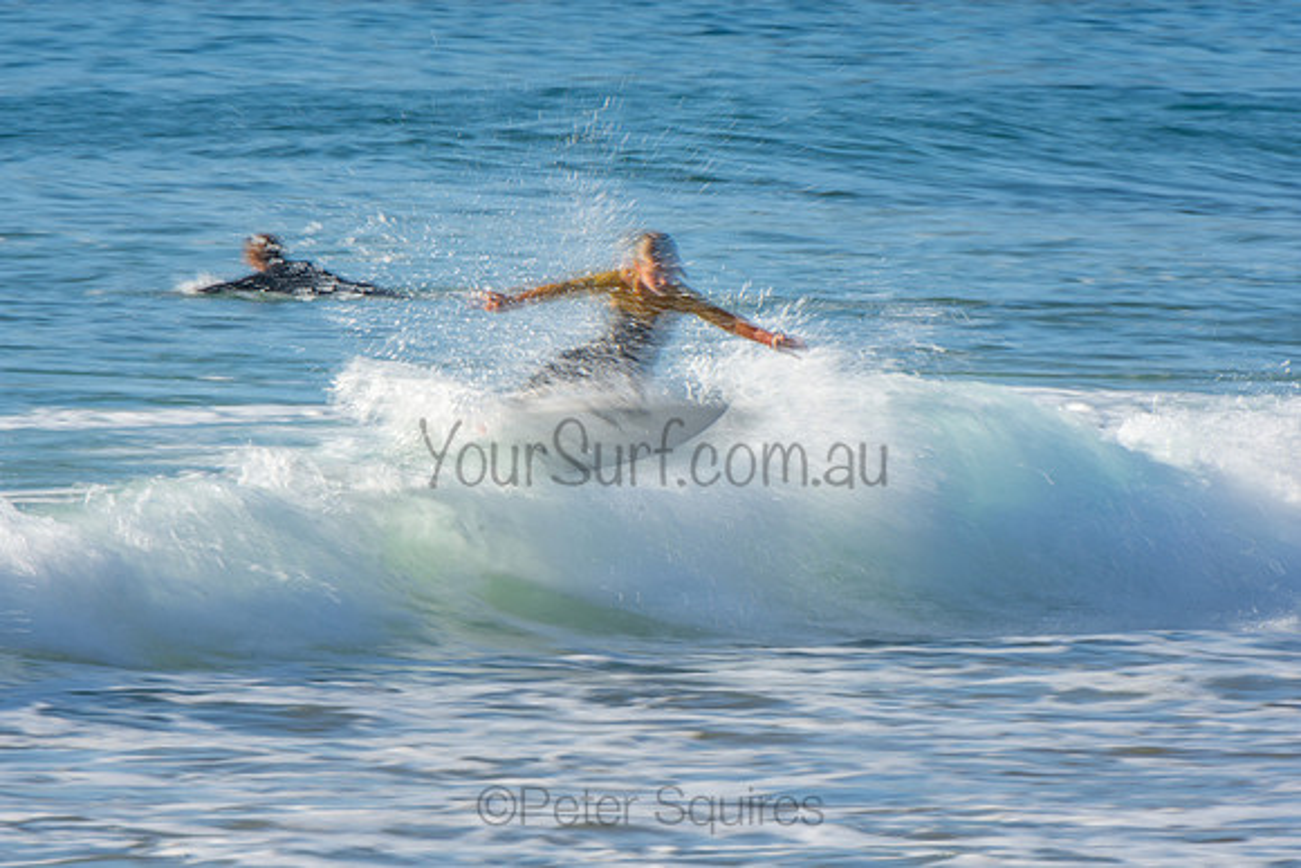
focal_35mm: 600
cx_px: 650
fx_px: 21687
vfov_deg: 2.3
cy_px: 434
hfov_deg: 3.4
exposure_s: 1/30
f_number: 22
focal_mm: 400
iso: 100
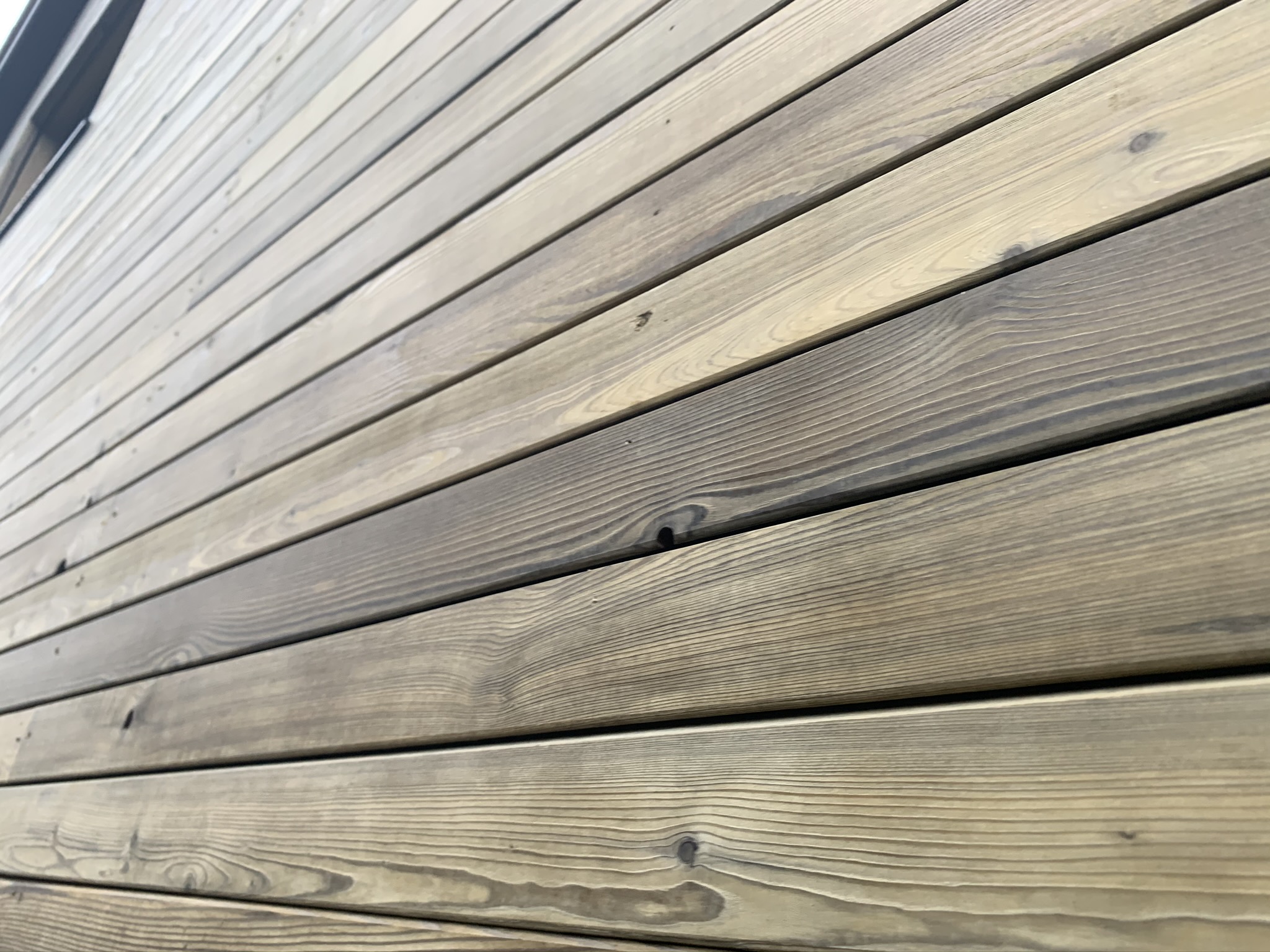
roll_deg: -10.4
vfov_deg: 53.1
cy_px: 476
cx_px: 635
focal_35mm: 26
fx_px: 954
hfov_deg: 67.3
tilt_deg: +27.6
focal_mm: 4.25
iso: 100
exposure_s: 1/120
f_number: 1.8
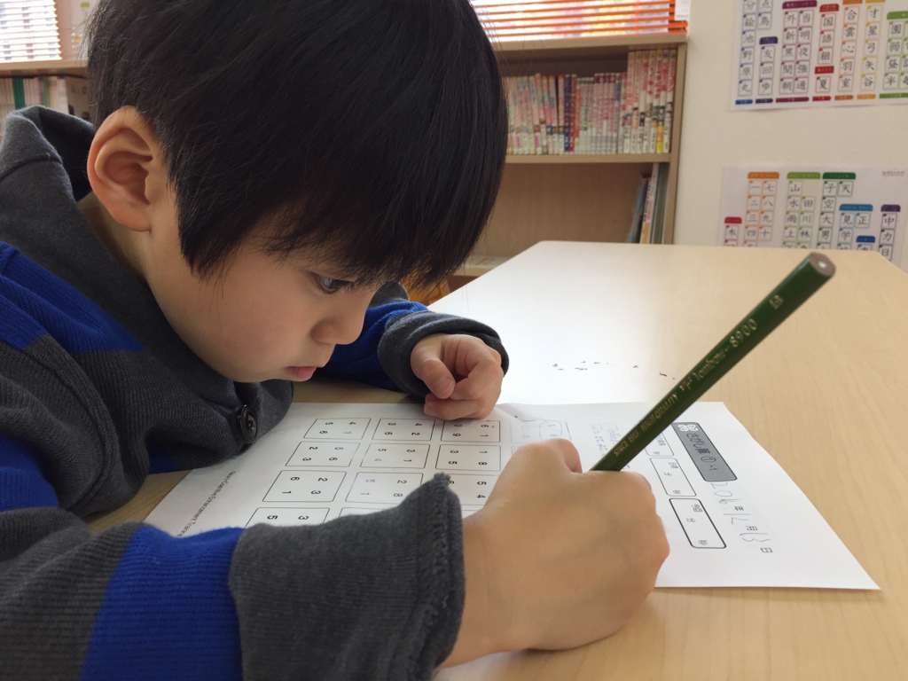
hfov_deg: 61.7
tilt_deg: -14.0
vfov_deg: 48.2
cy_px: 340
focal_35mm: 29
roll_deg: -0.7
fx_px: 761
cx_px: 454
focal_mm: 4.15
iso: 50
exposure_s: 1/120
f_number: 2.2
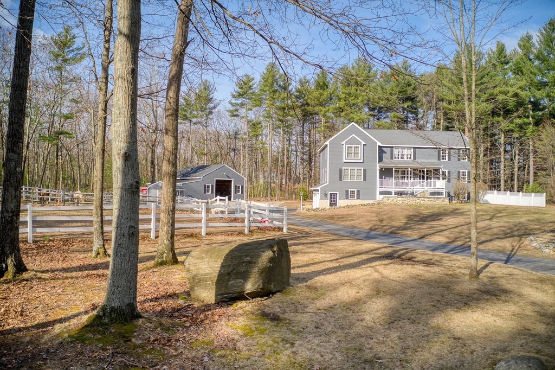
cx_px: 278
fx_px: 432
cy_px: 185
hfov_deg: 65.5
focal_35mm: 28
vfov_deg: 46.4
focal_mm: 10.26
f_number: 3.2
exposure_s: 1/30
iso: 100
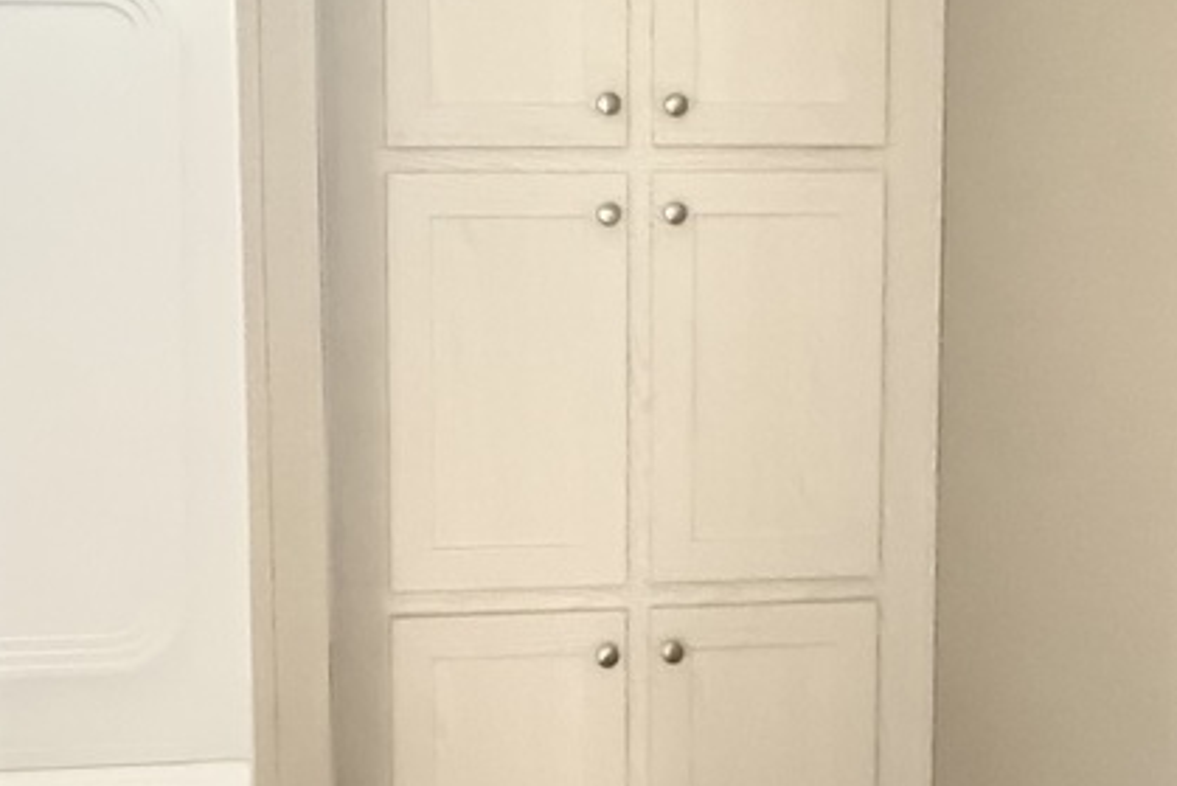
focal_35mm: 50
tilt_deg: -3.8
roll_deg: +0.2
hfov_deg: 39.5
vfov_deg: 27.0
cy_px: 309
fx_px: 1636
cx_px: 522
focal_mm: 2.22
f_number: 2.2
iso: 1600
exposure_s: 1/40
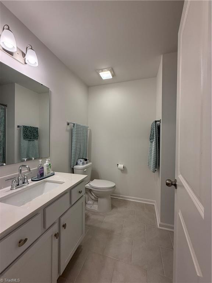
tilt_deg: -0.8
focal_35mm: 14
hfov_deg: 85.7
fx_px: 114
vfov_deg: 102.1
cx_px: 106
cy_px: 142
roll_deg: -0.3
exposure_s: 1/120
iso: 160
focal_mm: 2.22
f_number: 2.2
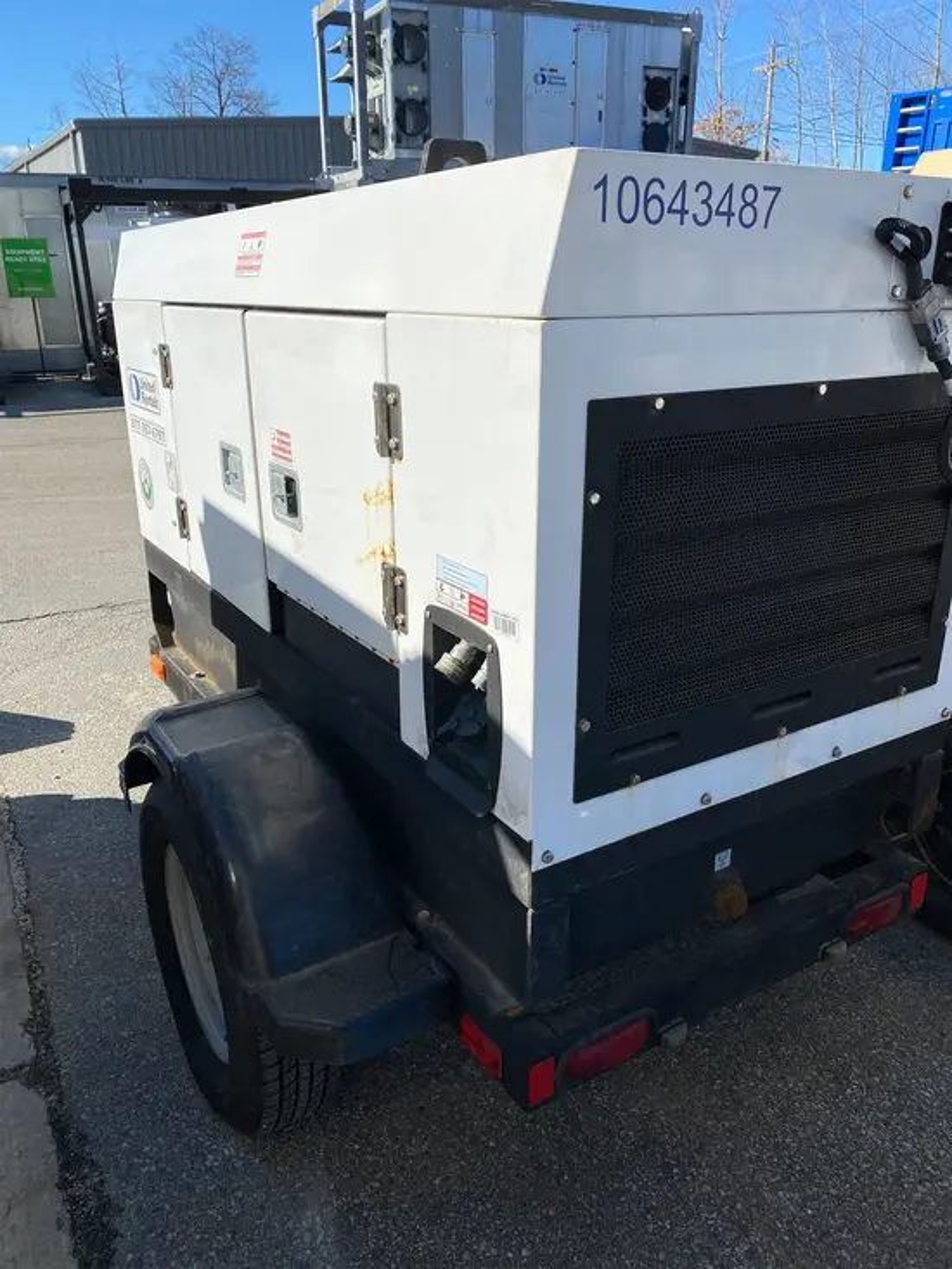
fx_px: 953
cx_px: 476
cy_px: 634
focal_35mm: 26
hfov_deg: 53.1
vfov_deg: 67.3
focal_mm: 4.25
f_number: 1.8
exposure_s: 1/4115
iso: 32
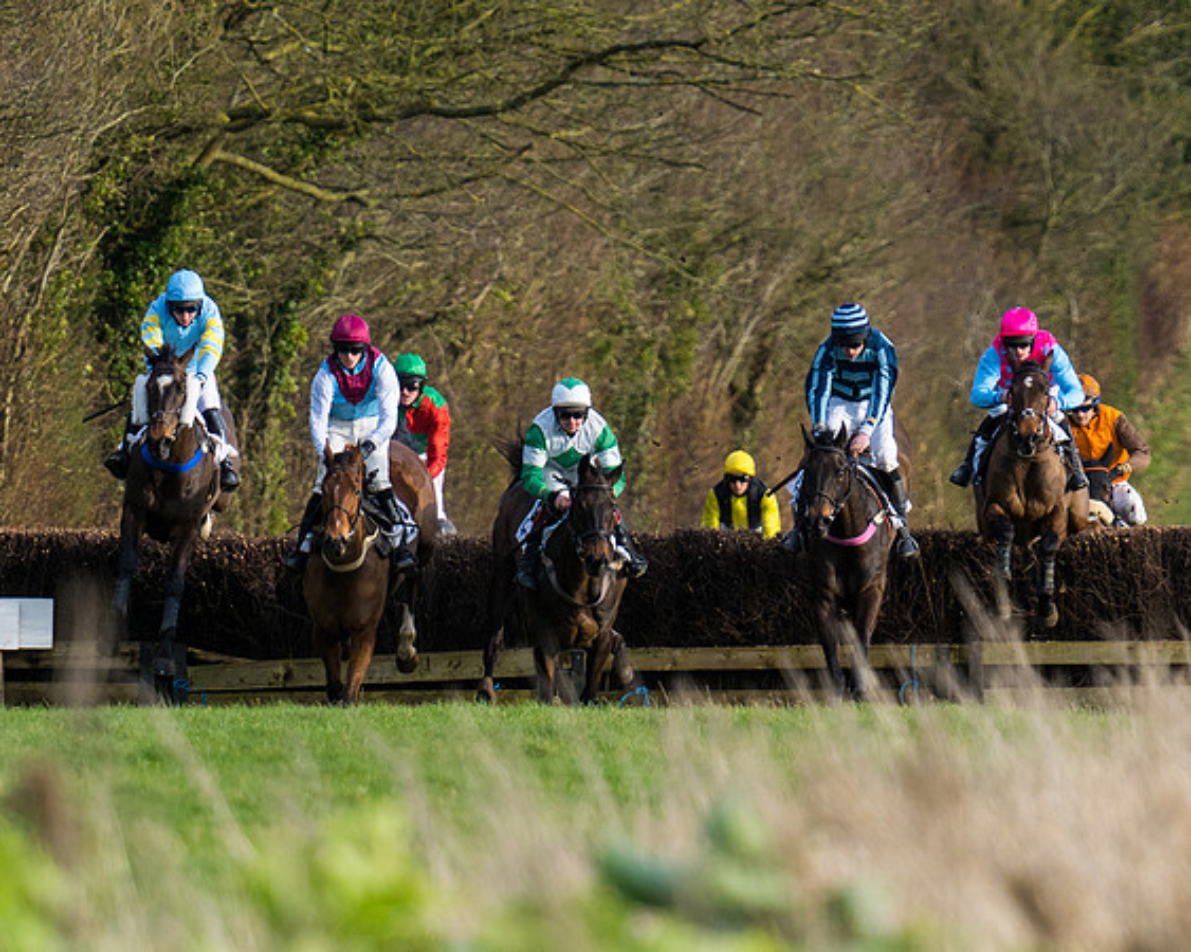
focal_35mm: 755
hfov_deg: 2.6
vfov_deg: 2.0
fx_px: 26620
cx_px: 353
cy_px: 302
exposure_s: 1/1600
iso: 400
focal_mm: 280
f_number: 4
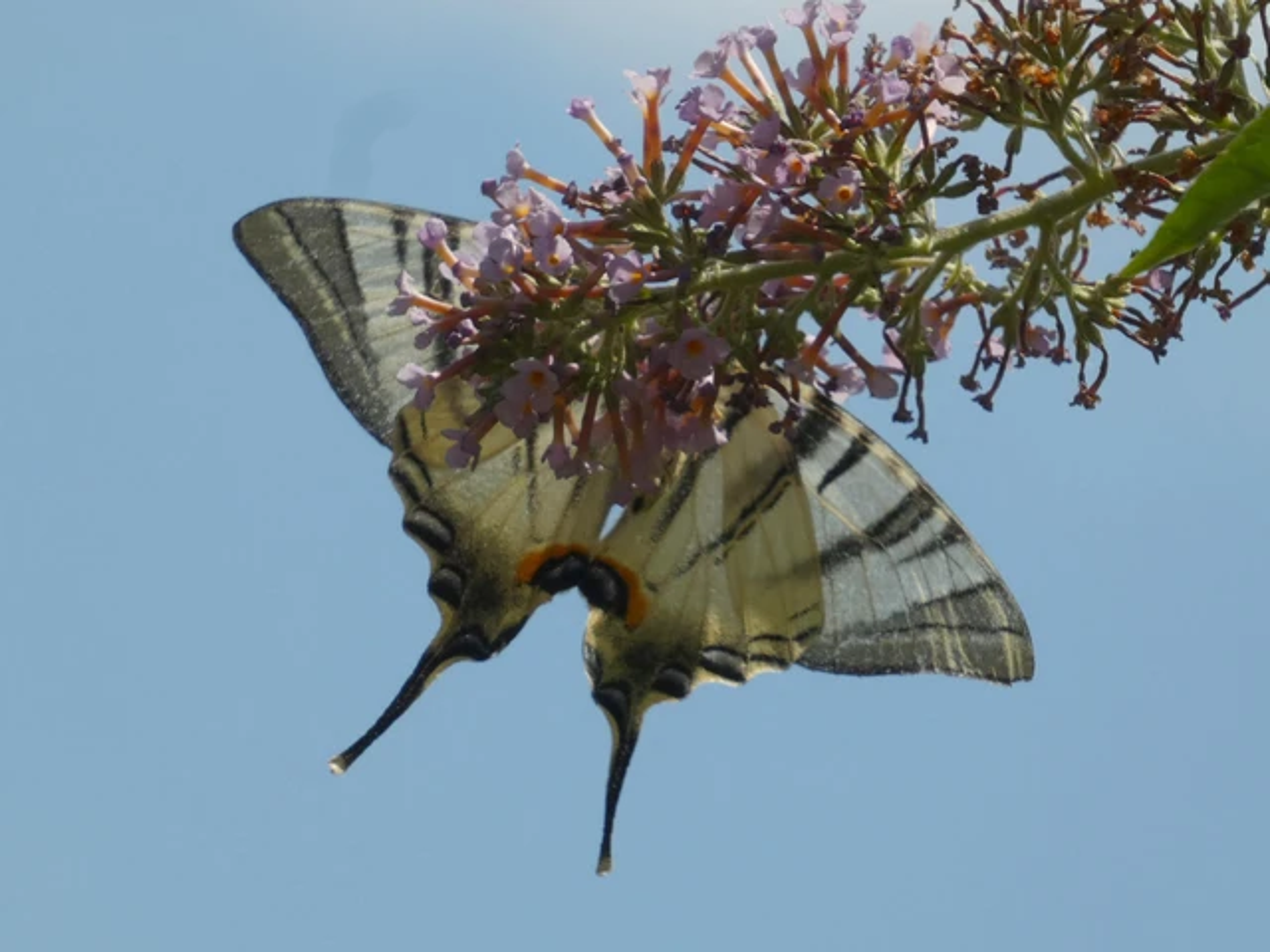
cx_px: 635
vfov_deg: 2.8
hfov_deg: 3.7
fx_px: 19481
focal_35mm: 531
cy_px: 476
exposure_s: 1/160
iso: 80
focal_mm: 95.2
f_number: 7.1
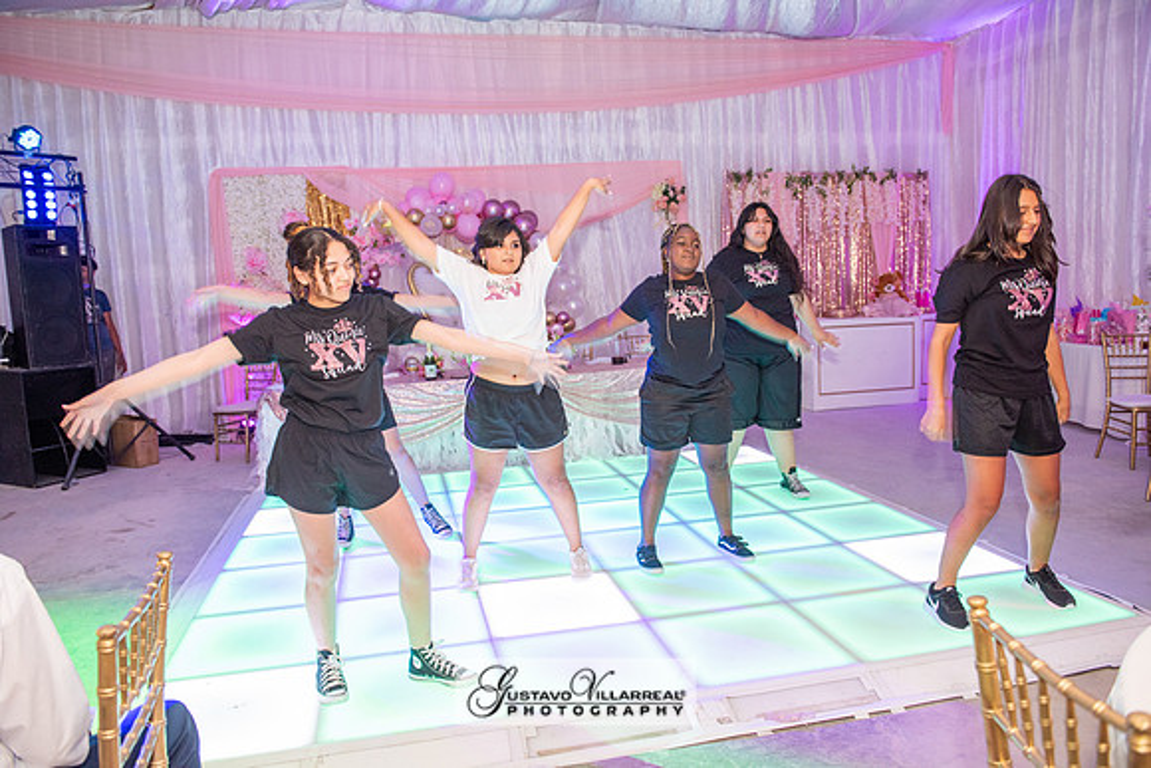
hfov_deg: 69.4
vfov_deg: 49.6
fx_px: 831
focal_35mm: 26
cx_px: 576
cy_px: 384
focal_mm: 26
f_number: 4
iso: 1250
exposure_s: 1/60
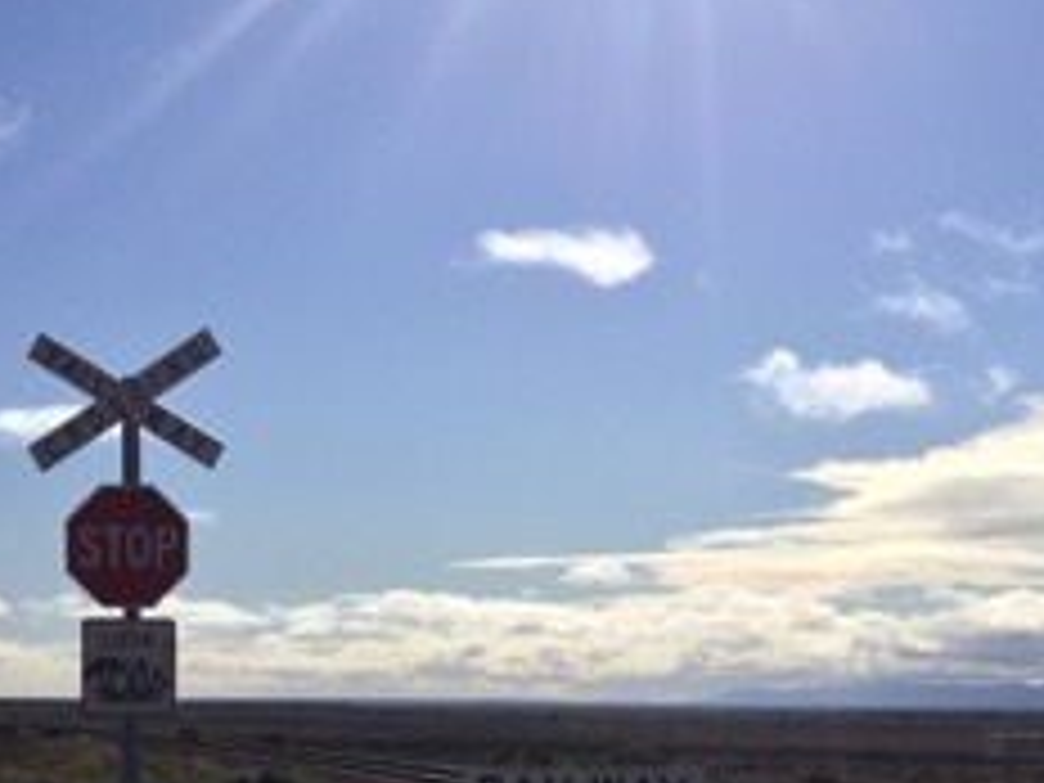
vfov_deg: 22.1
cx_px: 936
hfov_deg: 28.7
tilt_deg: +1.3
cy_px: 706
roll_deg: +1.7
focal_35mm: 65
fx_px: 1960
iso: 40
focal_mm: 4.15
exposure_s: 1/8264
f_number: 2.2
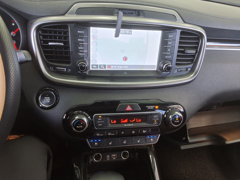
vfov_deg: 49.7
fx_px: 194
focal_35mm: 28
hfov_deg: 63.4
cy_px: 90
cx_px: 120
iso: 125
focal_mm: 2.91
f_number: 1.9
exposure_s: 1/40
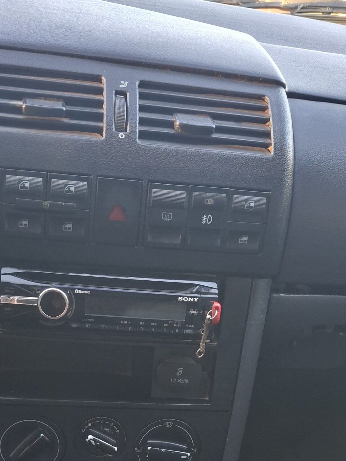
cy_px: 390
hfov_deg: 33.4
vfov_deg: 41.3
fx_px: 573
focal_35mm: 43
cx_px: 131
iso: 250
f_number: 1.8
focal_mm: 4.69
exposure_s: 1/40
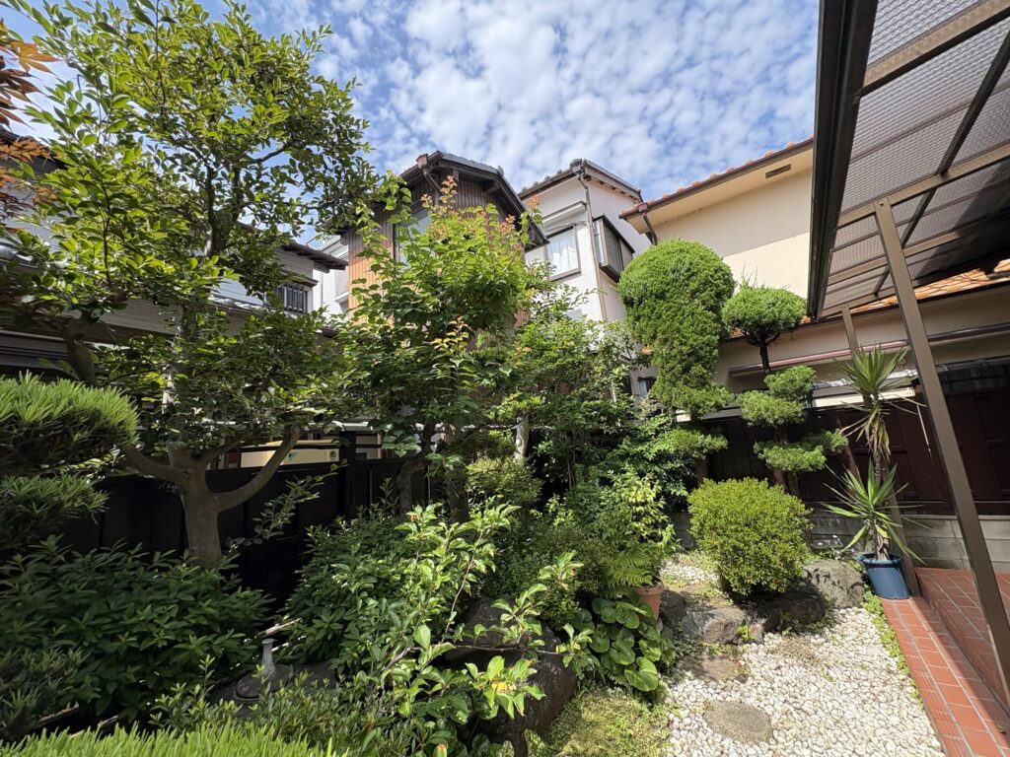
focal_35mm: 14
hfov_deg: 102.1
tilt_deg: +10.1
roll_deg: +5.1
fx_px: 408
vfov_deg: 85.7
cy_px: 378
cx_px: 505
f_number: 2.2
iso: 64
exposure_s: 1/756
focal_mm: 2.22
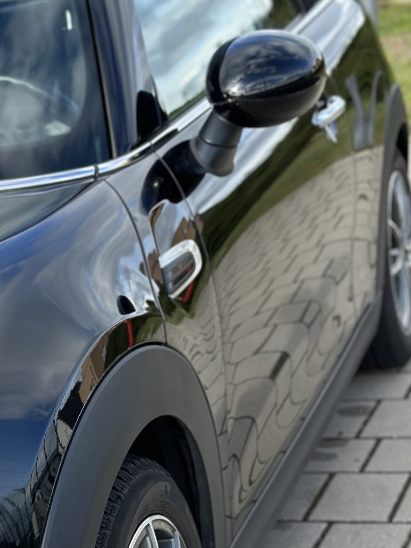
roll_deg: +7.5
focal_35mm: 107
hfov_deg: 13.7
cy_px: 419
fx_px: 1694
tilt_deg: -16.4
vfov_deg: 18.2
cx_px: 62
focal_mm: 6.86
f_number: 1.78
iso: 80
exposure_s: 1/1517
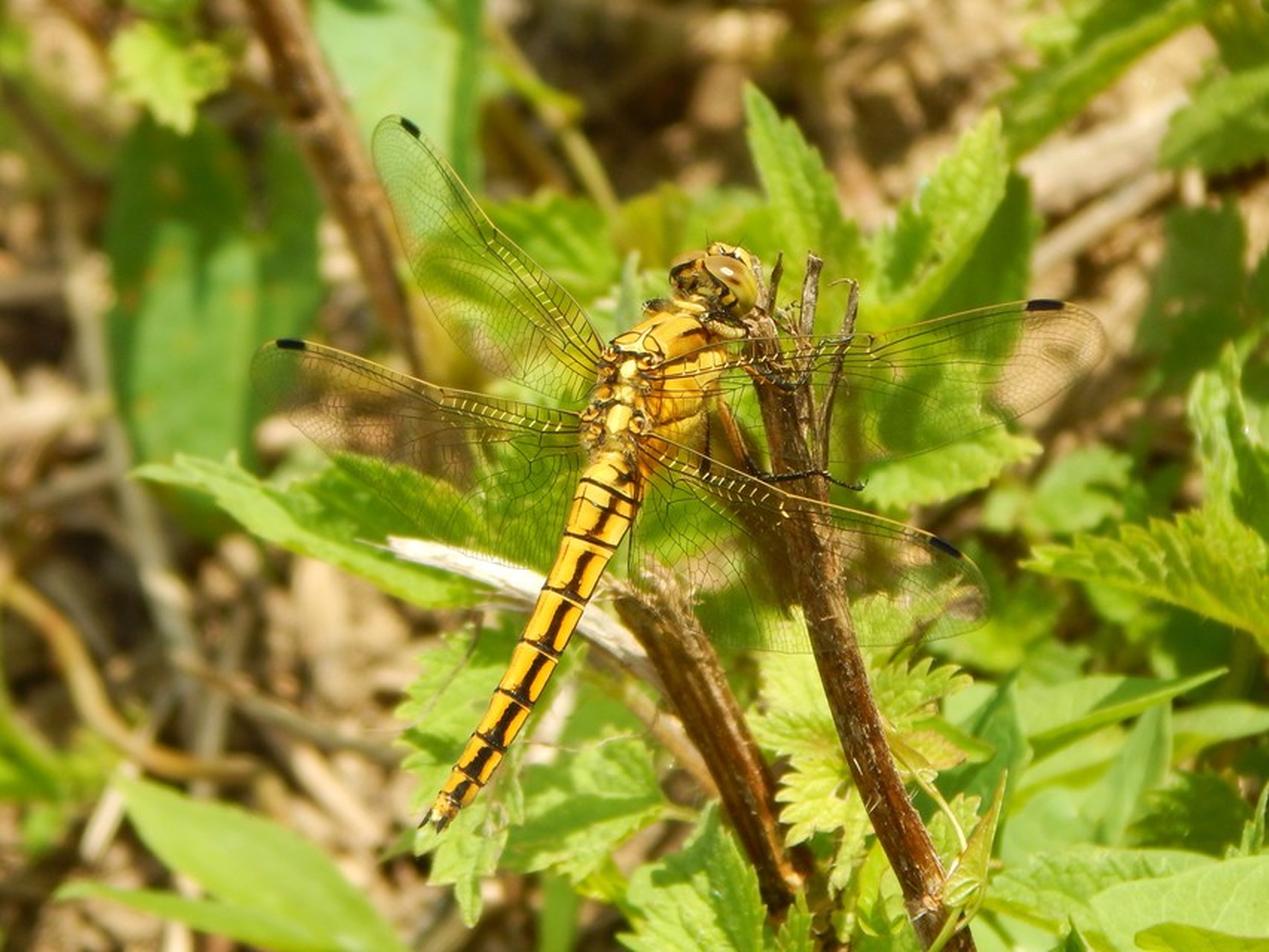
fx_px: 18076
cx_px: 634
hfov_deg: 4.0
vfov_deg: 3.0
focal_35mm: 493
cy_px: 476
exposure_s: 1/250
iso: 125
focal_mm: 88.6
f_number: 5.8
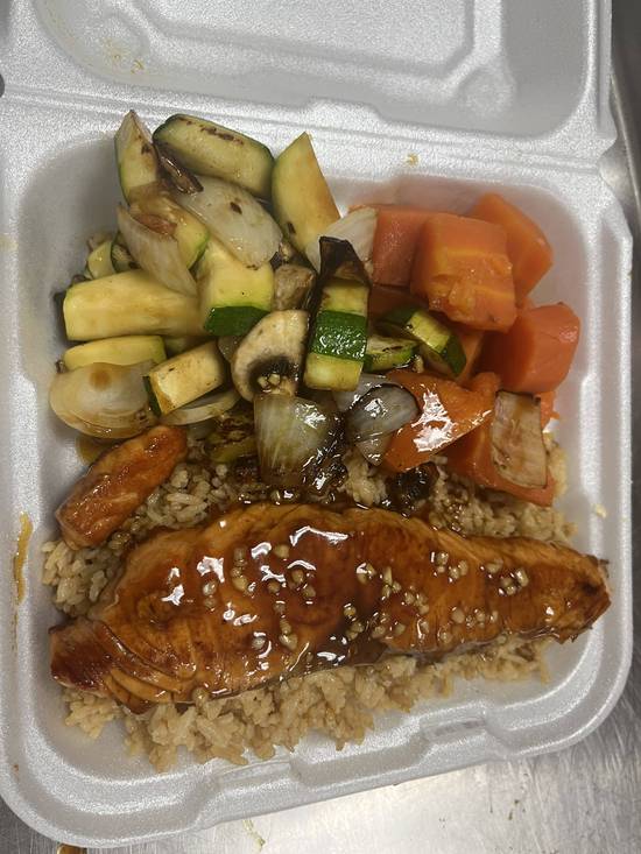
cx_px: 320
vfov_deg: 67.3
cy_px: 427
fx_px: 642
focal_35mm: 26
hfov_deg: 53.1
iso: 100
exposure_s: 1/60
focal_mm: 5.1
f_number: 1.6
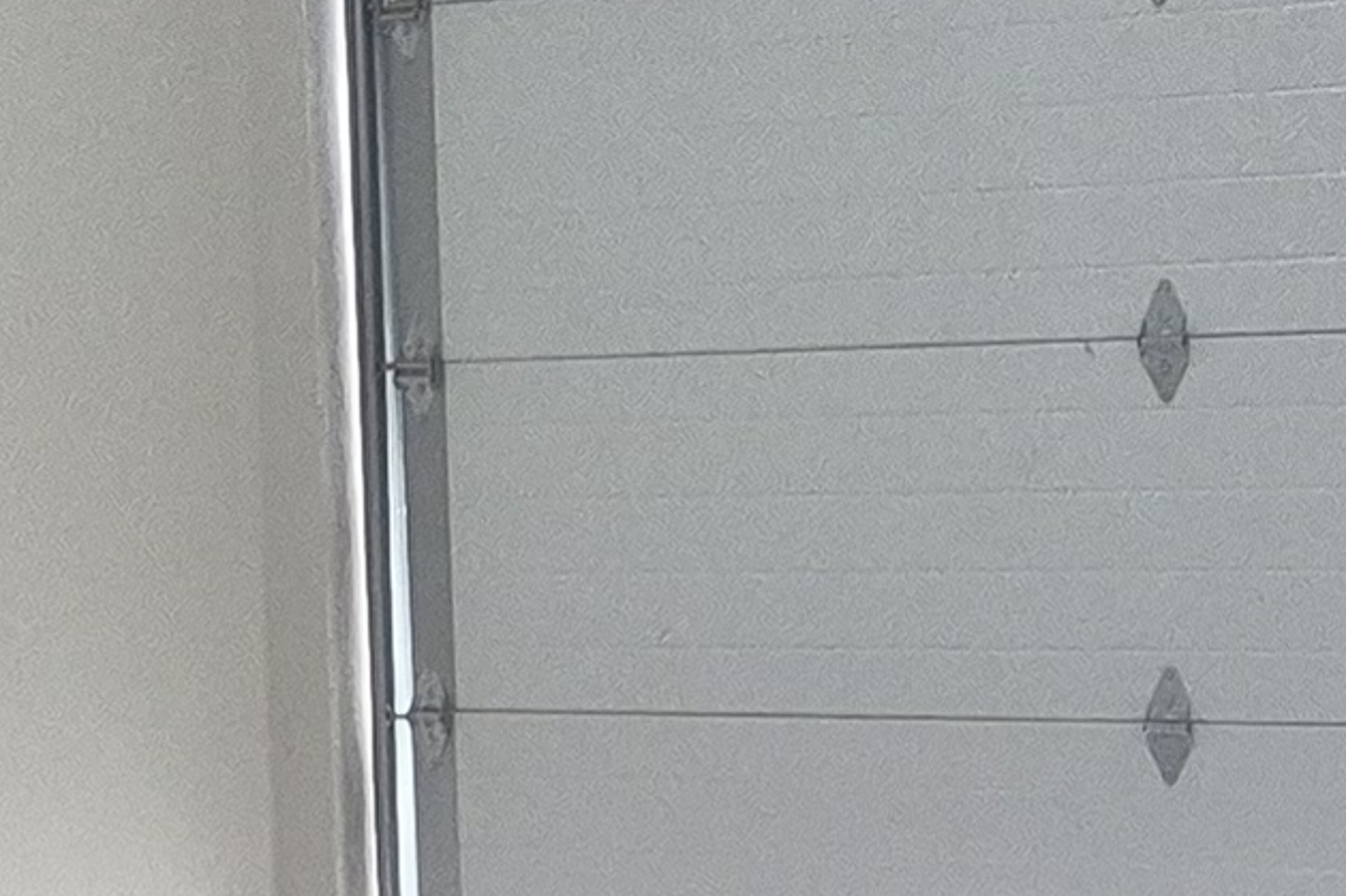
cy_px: 821
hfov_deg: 23.1
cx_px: 180
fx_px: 3214
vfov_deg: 15.7
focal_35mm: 86
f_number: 2.2
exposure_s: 1/60
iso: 640
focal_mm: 2.2
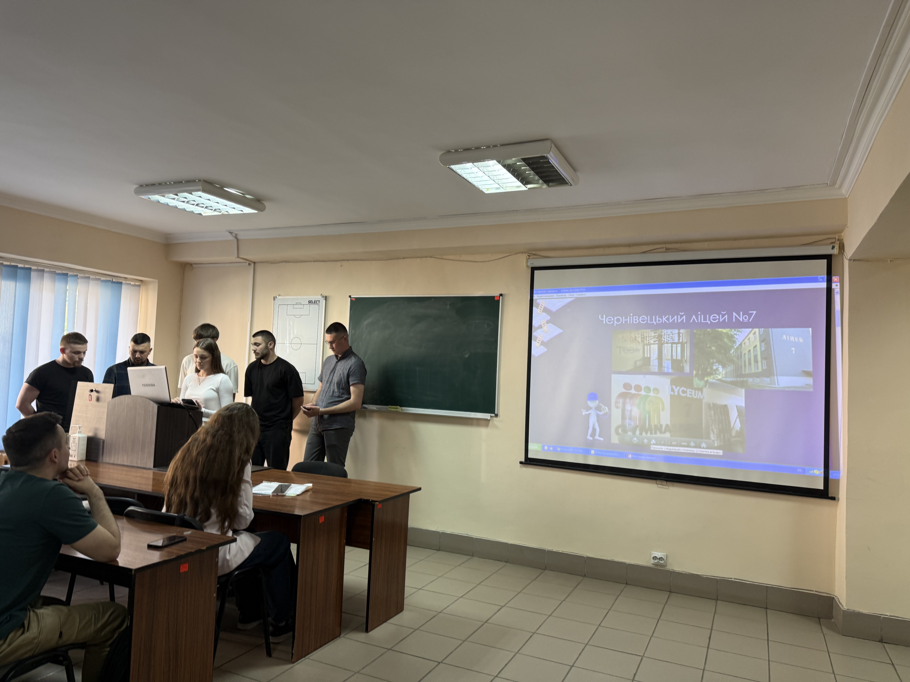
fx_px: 631
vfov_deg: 56.8
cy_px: 341
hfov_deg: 71.6
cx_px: 455
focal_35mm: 24
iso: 100
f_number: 1.78
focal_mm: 6.76
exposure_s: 1/50
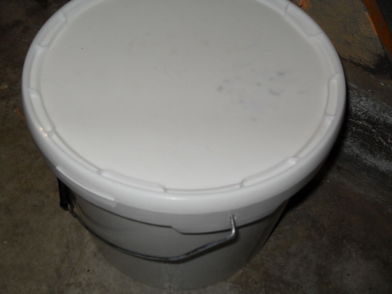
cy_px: 147
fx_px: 419
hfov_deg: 50.1
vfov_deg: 38.7
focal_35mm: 37
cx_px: 196
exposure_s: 1/45
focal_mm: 6.3
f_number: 2.8
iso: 100
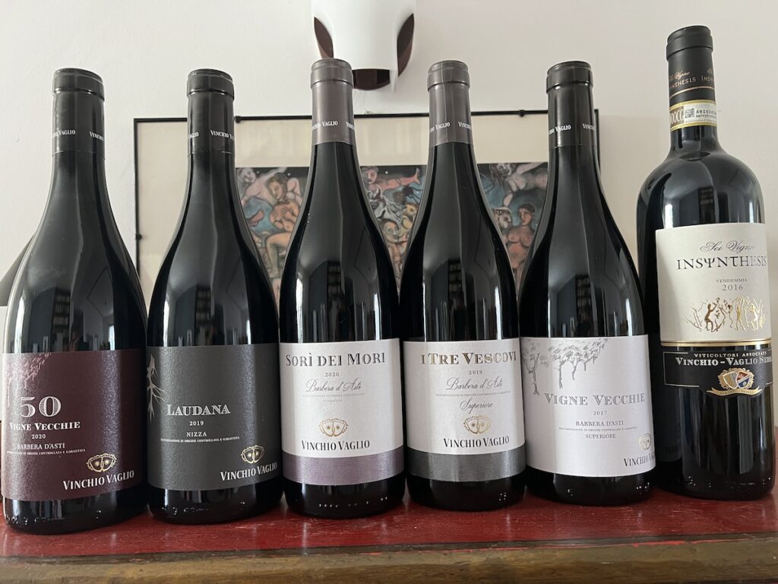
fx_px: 584
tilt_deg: +1.2
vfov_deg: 53.1
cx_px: 389
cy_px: 292
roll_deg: +1.0
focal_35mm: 26
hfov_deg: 67.3
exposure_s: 1/60
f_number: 1.5
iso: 320
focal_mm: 5.7
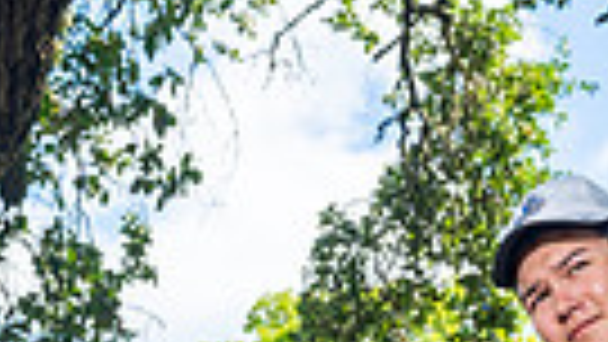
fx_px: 2032
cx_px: 459
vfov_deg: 8.5
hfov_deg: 16.9
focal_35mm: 126
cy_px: 932
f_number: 8
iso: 100
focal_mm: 36
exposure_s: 1/125
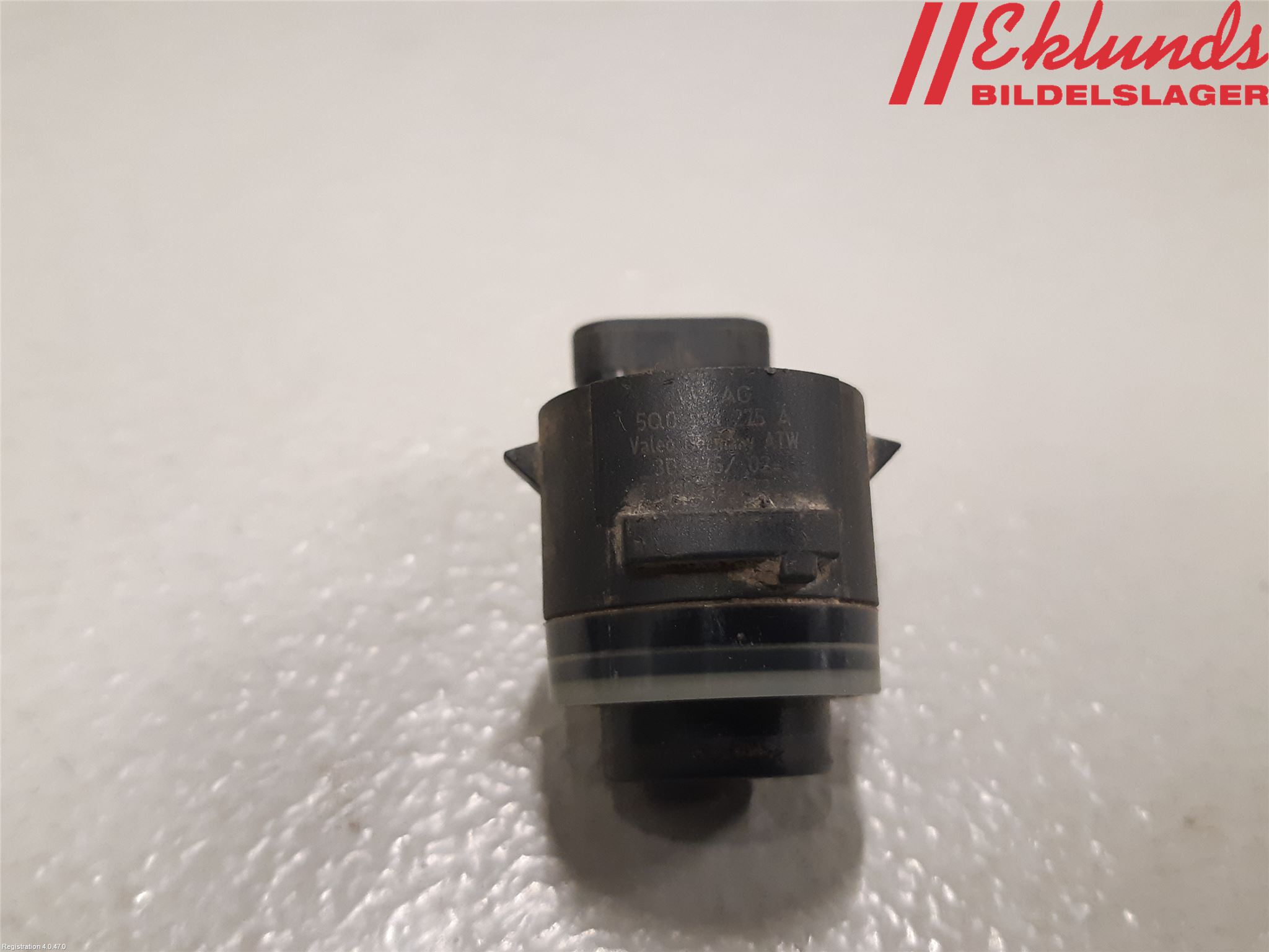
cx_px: 634
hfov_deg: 67.3
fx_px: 953
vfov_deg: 53.1
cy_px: 476
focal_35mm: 26
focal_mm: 3.93
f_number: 1.7
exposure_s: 1/50
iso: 200
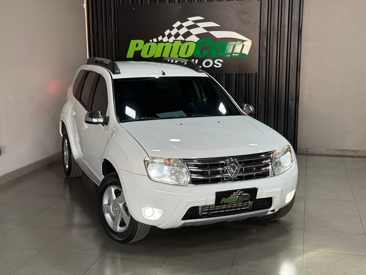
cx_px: 183
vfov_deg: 30.3
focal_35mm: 48
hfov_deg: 39.6
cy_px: 138
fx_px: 508
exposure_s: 1/60
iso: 100
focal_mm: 6.76
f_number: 1.78
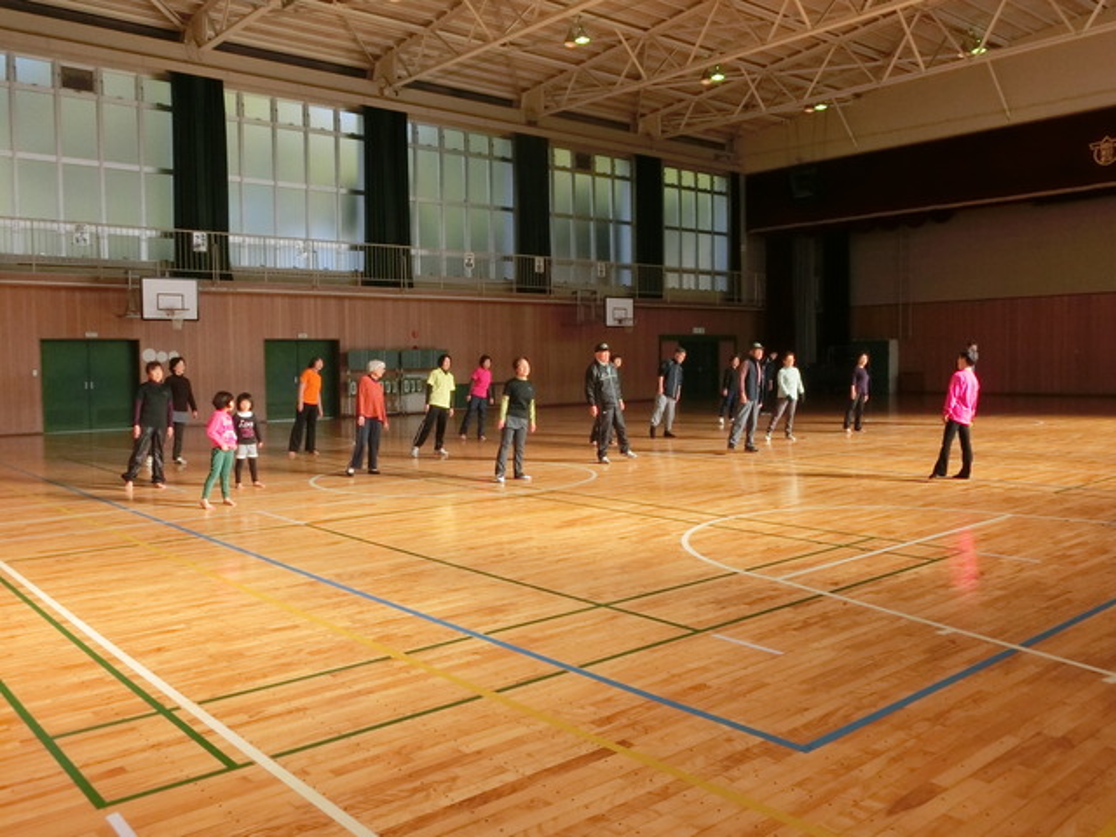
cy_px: 418
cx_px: 558
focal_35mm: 30
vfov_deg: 46.8
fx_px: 967
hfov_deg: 60.0
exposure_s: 1/125
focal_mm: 5.36
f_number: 8.9
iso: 320
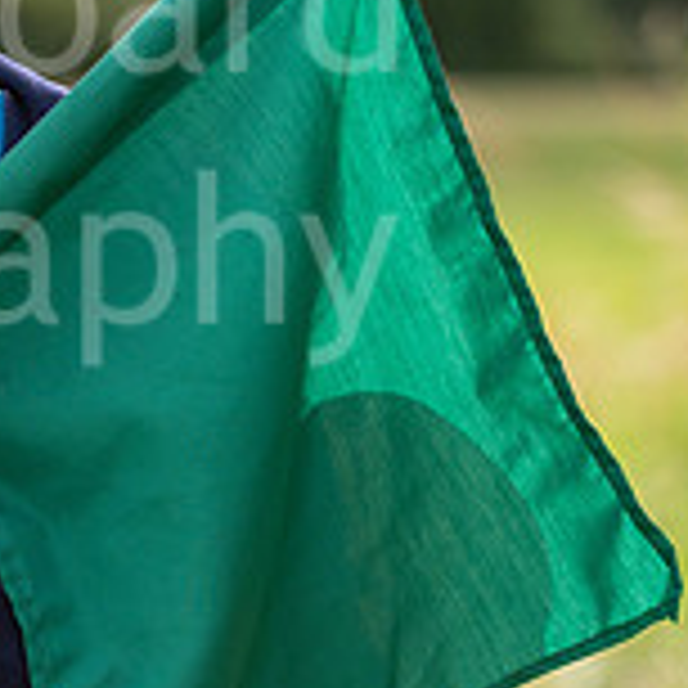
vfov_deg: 4.0
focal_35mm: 434
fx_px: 9759
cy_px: 40
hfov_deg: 4.0
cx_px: -171
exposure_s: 1/640
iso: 250
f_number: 5.6
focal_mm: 135
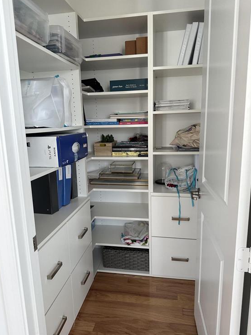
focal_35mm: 25
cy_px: 172
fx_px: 242
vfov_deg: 69.4
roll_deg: +1.8
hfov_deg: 54.9
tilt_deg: -6.9
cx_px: 127
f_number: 1.78
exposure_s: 1/120
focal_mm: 6.86
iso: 200
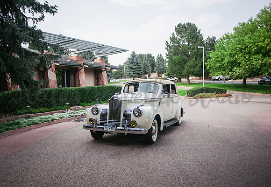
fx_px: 239
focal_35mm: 31
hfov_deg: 58.9
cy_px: 102
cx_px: 117
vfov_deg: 42.8
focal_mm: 28
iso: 400
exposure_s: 1/2500
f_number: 2.8
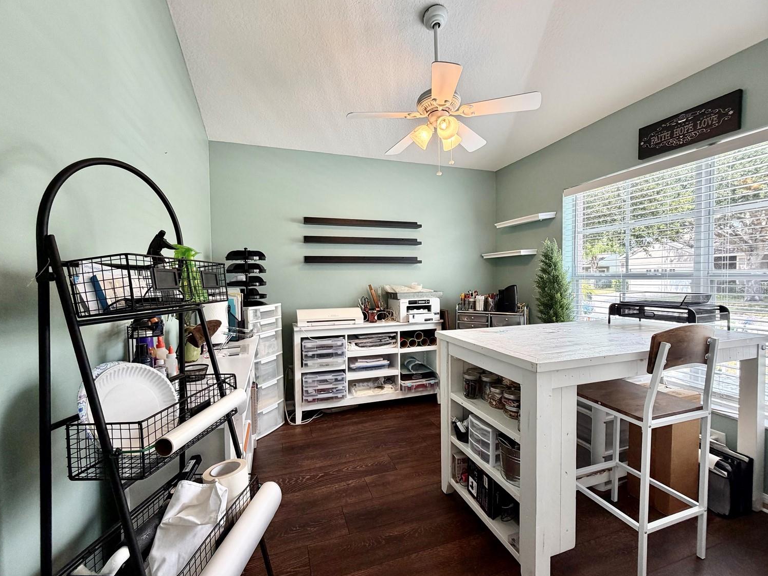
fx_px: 333
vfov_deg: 81.8
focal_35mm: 15
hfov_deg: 98.2
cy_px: 289
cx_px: 382
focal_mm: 2.22
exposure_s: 1/120
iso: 160
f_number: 2.2
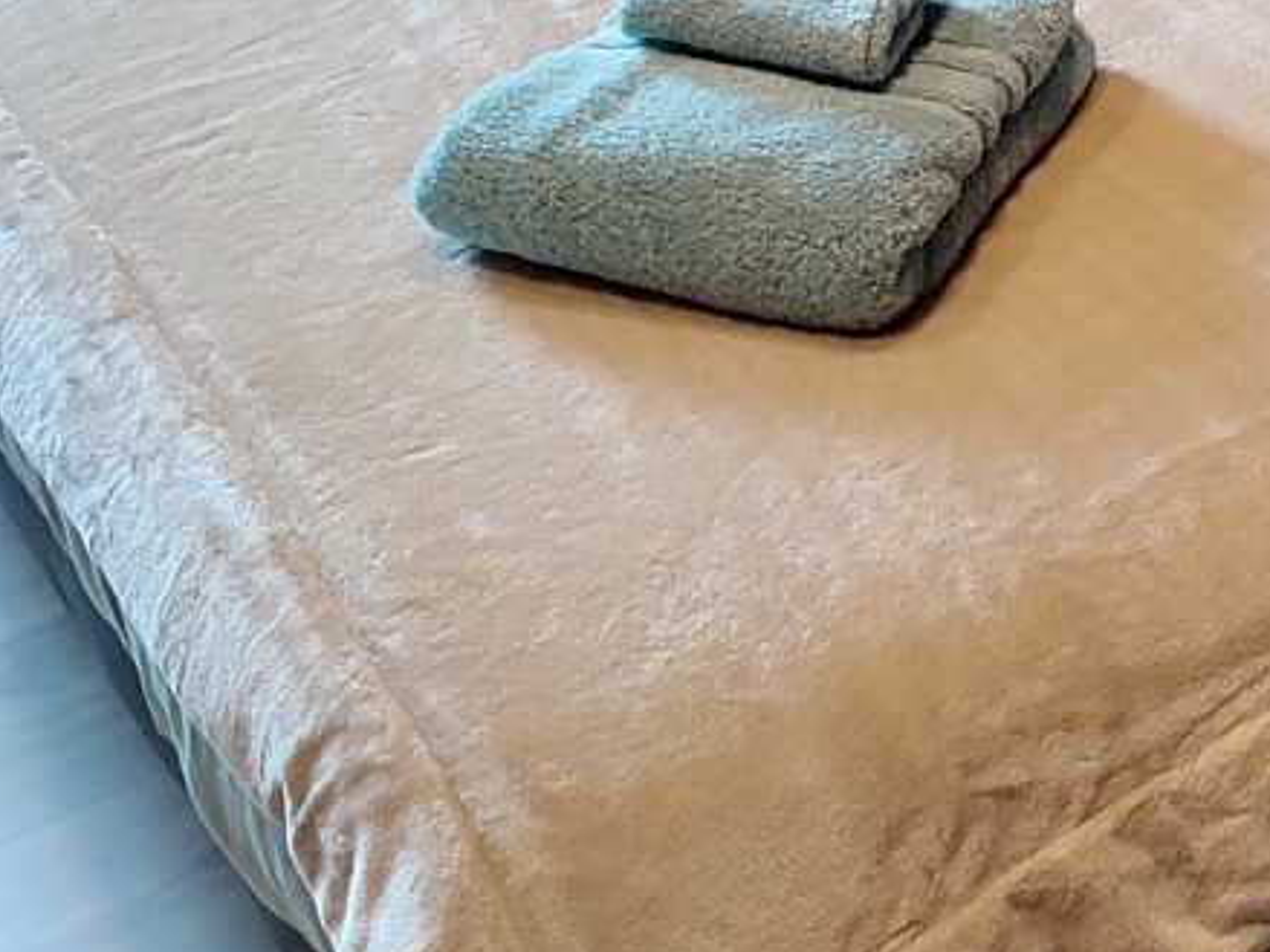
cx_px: 1617
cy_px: -318
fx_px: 3008
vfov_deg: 16.9
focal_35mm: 82
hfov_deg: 21.7
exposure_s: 1/25
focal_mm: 6.04
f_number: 1.9
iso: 264
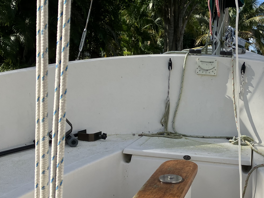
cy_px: 104
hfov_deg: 33.1
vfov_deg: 25.6
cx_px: 197
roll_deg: +0.7
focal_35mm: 57
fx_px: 435
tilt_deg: -2.1
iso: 32
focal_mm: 3.99
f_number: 1.8
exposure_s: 1/2208
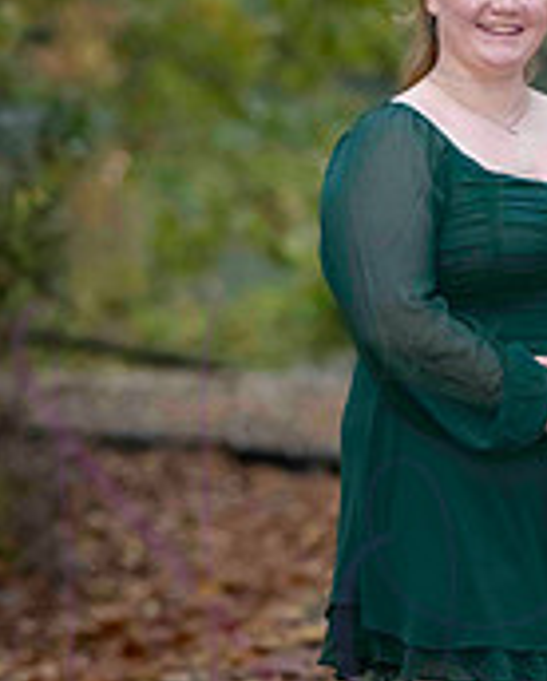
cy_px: 344
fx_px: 5555
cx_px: 495
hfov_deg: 5.6
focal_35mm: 275
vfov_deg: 7.0
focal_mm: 112
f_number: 3.2
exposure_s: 1/320
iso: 1600
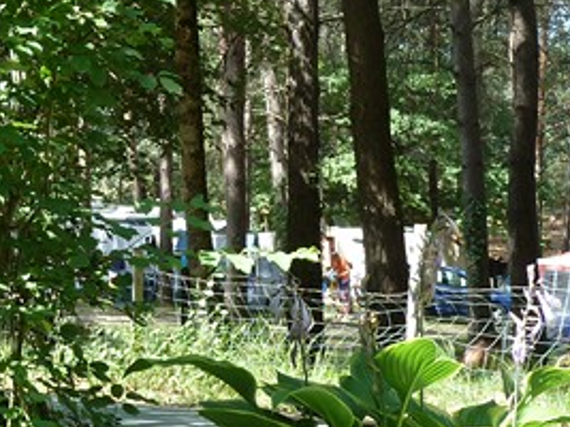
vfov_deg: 10.3
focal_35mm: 144
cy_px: 233
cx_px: -79
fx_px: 2370
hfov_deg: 13.4
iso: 80
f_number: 3.8
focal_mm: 7.9
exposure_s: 1/100
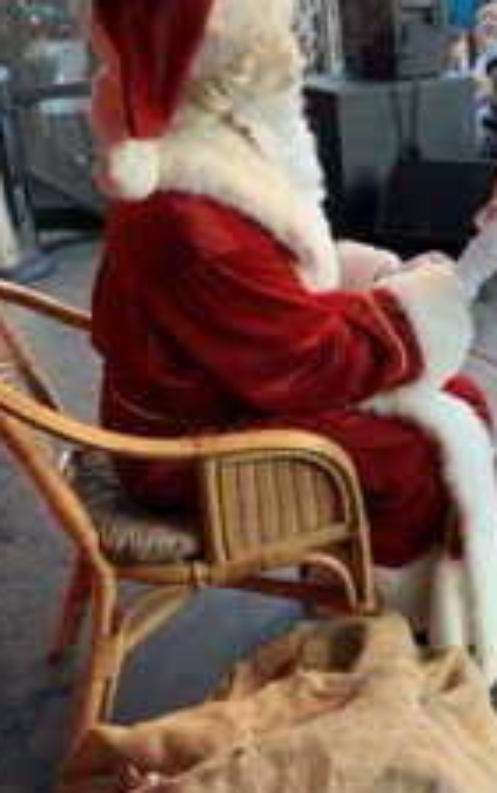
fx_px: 1060
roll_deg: +1.1
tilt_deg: -18.5
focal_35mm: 49
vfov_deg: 40.6
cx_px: 508
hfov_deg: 25.0
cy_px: 278
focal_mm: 4.25
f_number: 1.8
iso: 40
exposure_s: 1/100
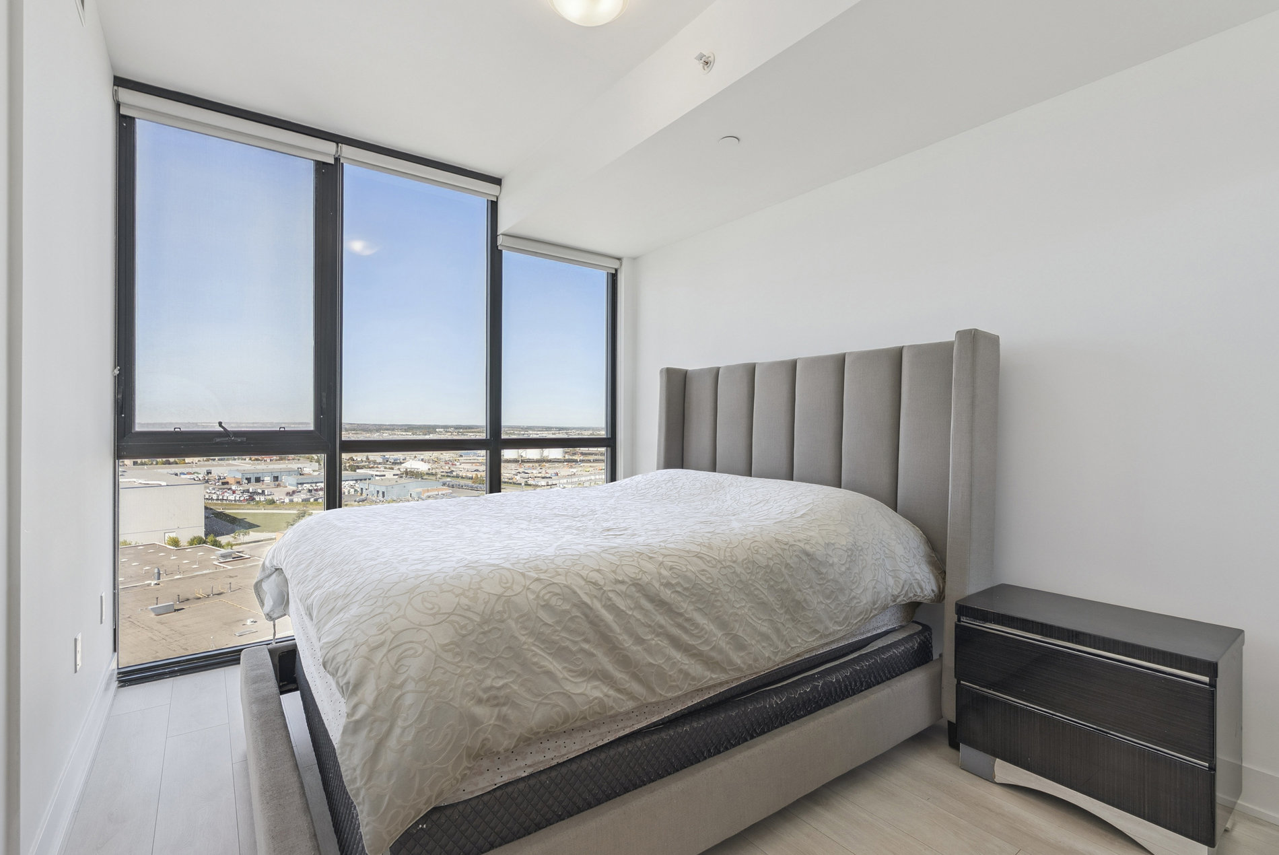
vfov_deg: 73.8
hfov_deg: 96.7
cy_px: 428
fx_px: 569
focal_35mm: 16
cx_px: 640
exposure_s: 1/30
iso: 80
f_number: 8
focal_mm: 16
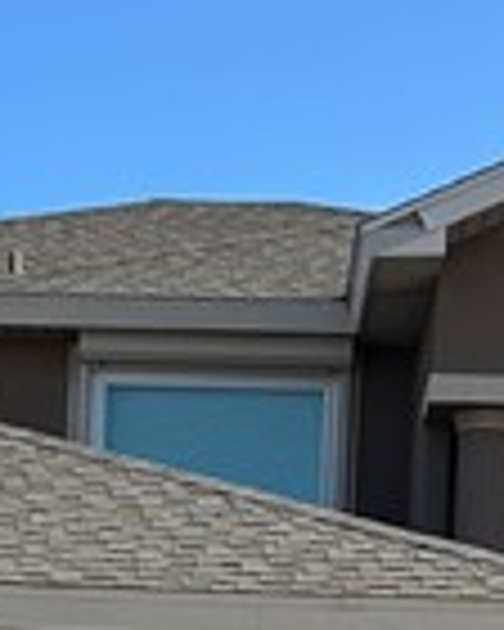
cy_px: 1174
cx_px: 45
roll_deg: -2.7
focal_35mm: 171
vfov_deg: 10.5
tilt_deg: -2.7
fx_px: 3188
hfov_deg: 9.0
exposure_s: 1/3717
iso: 80
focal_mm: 6.86
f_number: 1.78
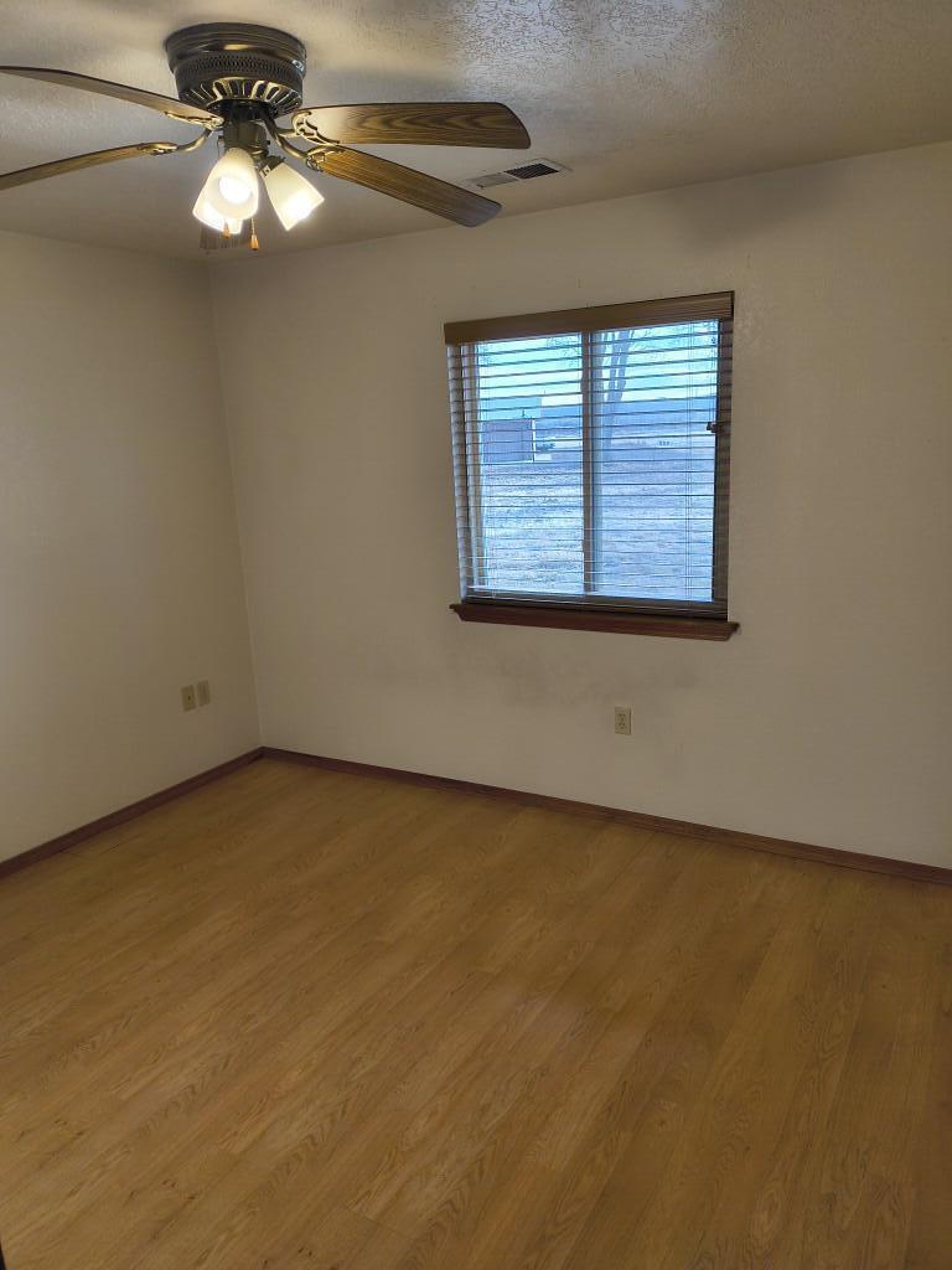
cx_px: 476
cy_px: 635
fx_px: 917
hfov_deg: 54.9
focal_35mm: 25
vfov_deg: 69.4
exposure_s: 1/120
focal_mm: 4.68
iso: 172
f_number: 1.7
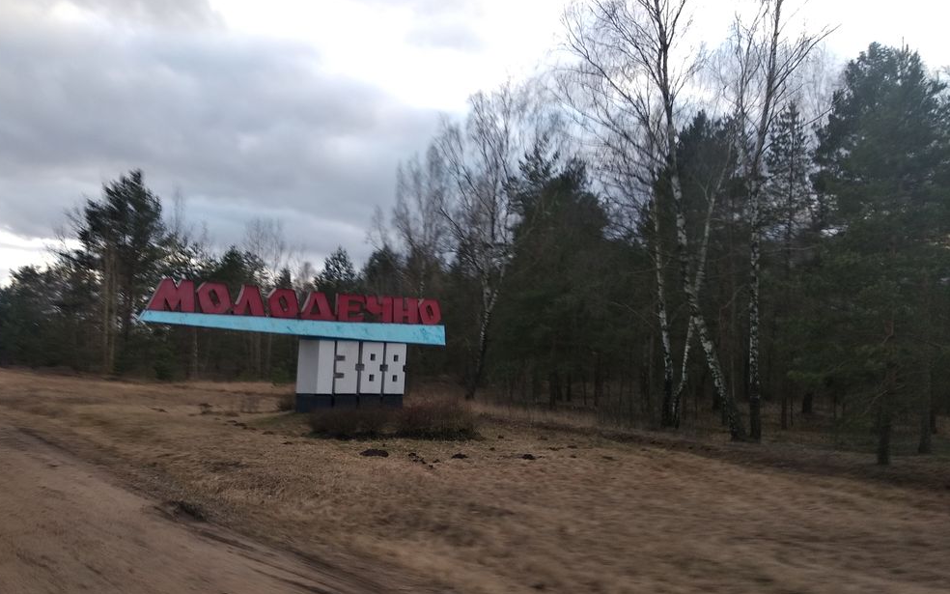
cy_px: 326
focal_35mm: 28
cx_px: 468
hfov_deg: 66.5
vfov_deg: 44.5
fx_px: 725
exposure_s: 1/113
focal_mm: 3.81
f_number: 2.2
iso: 100
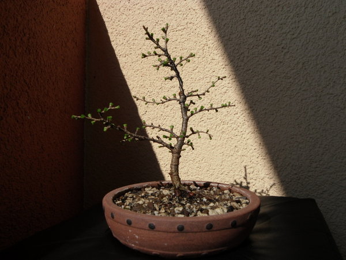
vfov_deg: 44.2
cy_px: 130
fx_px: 320
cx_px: 173
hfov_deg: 56.8
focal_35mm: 32
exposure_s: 1/160
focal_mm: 5.8
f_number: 8.8
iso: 64
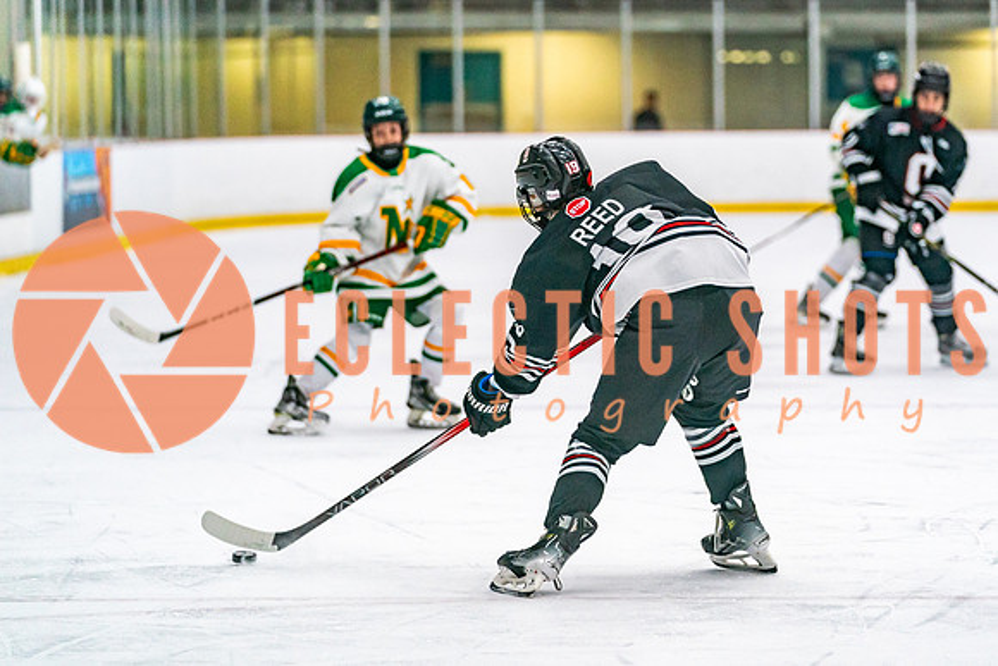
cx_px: 609
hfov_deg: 12.2
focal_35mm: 169
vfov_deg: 8.1
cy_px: 259
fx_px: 4673
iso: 3200
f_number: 2.8
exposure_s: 1/1250
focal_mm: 138
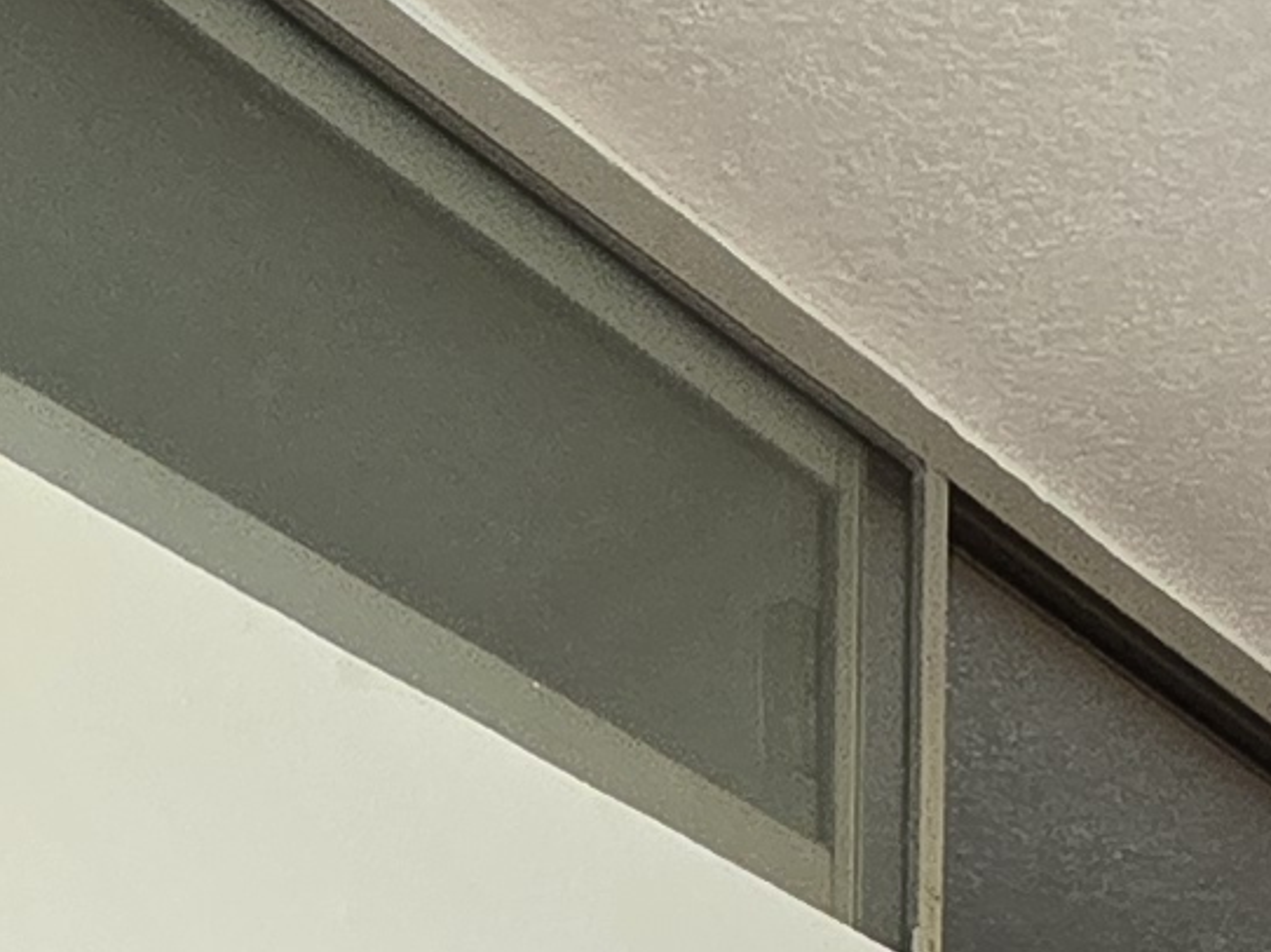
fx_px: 3523
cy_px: 2971
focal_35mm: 96
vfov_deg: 10.3
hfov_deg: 20.4
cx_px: 410
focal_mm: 2.2
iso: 200
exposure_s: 1/359
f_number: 2.2
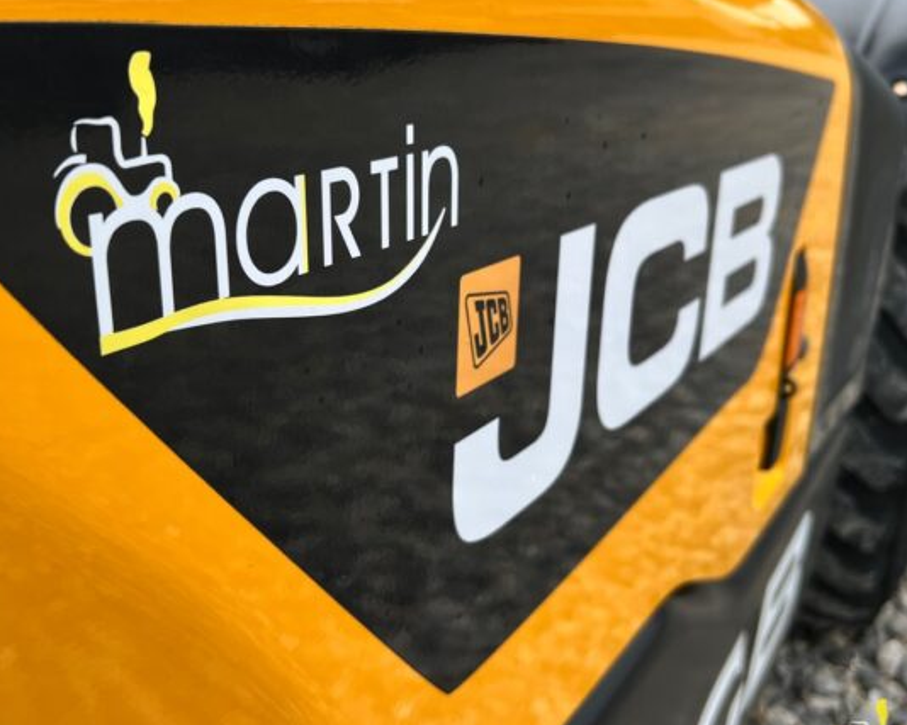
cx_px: 448
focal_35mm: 38
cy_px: 338
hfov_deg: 47.9
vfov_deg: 39.1
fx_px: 1020
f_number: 1.5
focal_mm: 5.7
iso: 50
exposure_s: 1/2632
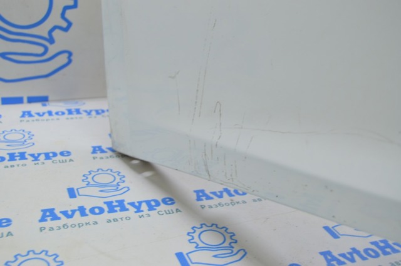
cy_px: 133
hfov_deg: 46.5
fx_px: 467
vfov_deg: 31.8
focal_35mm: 42
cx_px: 200
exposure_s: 1/20
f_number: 5.6
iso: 400
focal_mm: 28
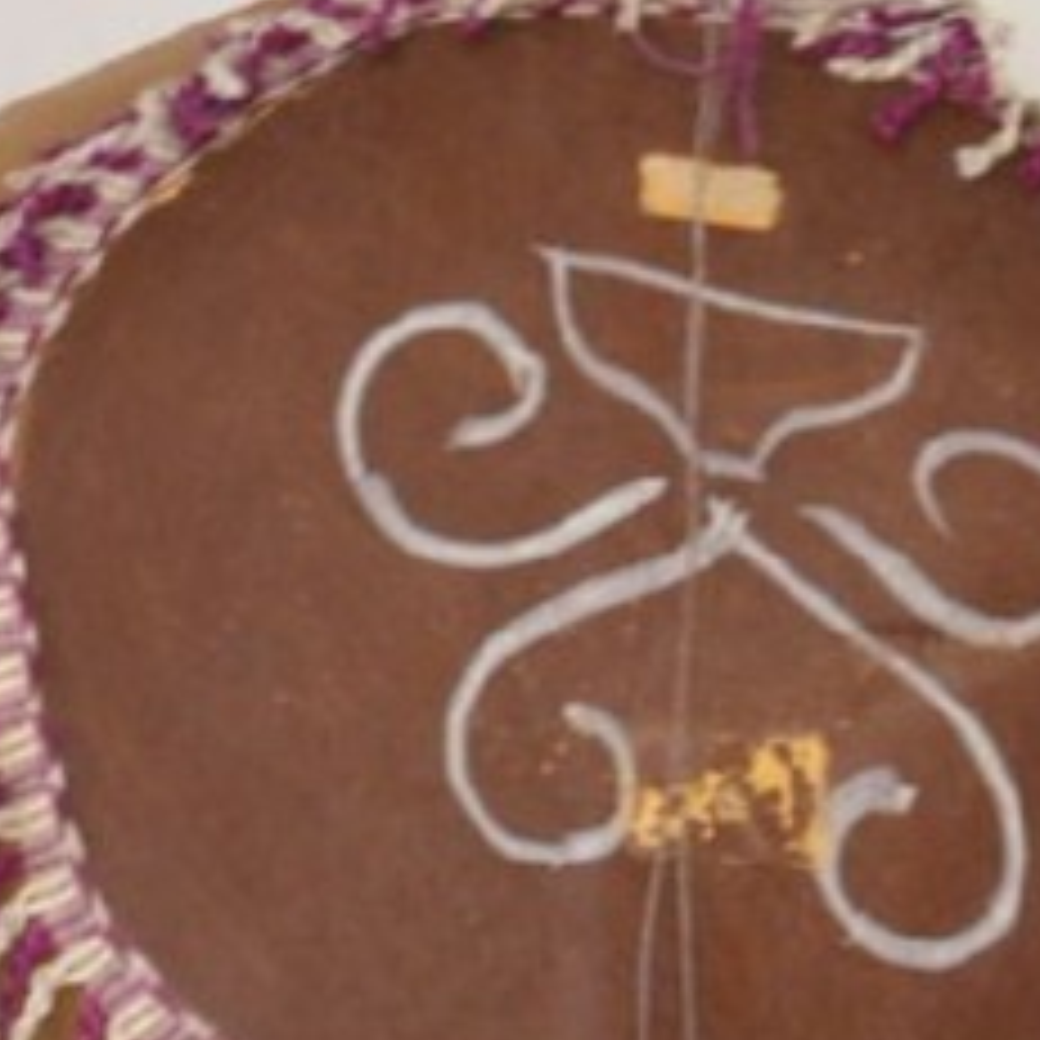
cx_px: 1819
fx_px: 12739
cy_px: 1510
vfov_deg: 4.6
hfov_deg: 4.6
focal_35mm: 375
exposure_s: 1/125
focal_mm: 45
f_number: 8
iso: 2000
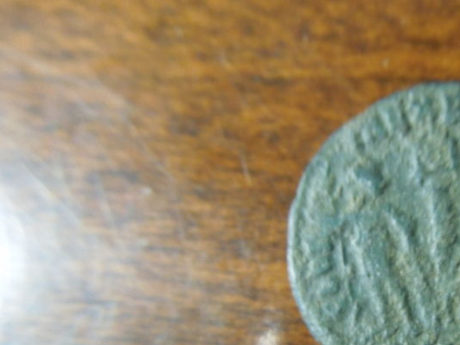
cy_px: 255
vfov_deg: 30.4
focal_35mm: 47
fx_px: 625
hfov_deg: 38.4
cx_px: 389
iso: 640
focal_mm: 4.5
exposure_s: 1/8
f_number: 3.3
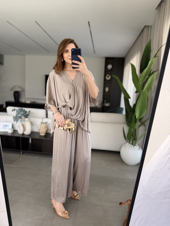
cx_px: 85
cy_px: 113
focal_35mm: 24
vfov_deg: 71.6
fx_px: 157
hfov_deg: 56.8
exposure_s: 1/68
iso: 200
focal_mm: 6.76
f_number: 1.78
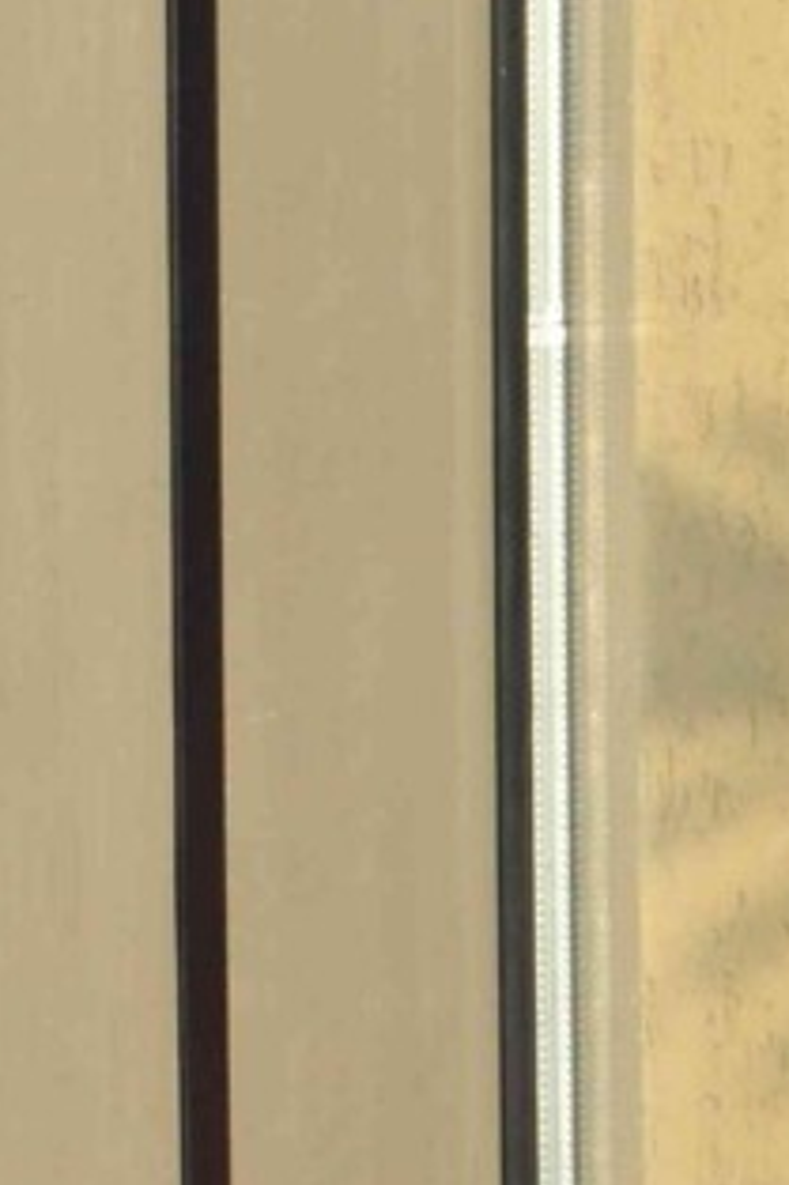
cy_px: 479
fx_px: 13723
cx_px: -1049
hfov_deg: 3.3
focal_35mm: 417
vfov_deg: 4.9
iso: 1000
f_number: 10
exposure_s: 1/125
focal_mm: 58
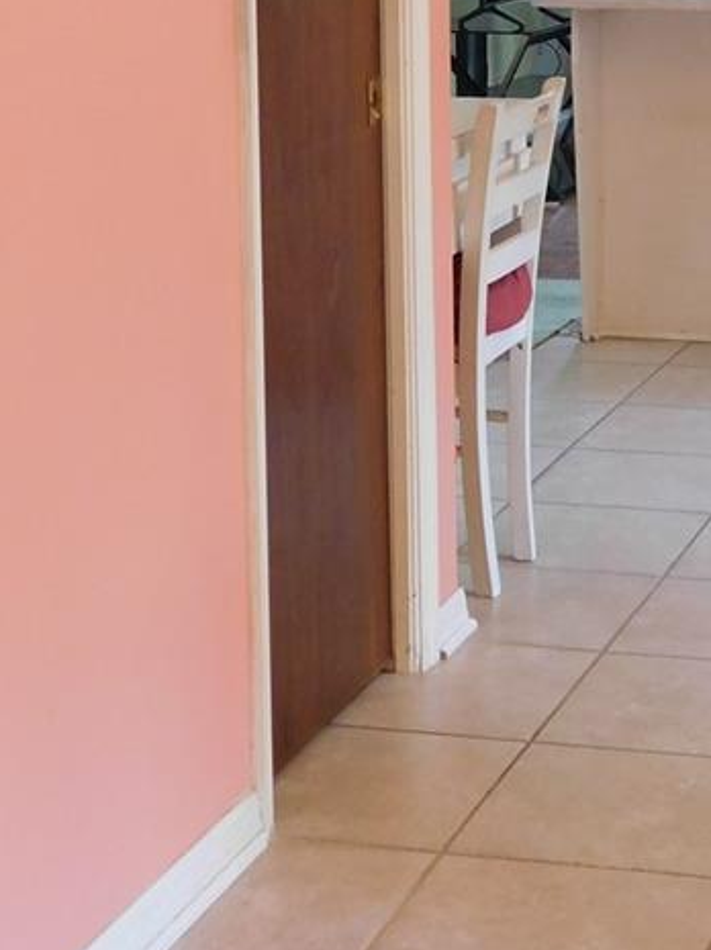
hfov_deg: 15.6
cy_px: -27
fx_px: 2550
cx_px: 717
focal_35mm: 93
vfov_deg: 20.4
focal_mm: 6.3
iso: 280
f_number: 3.5
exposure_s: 1/30
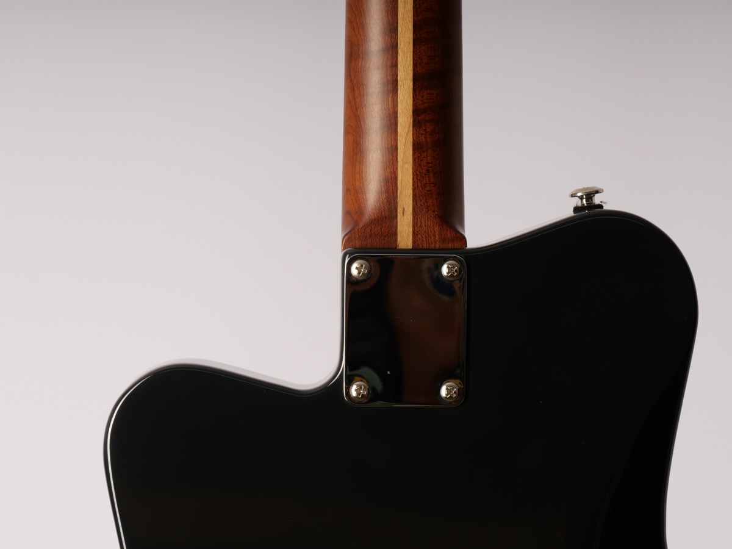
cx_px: 366
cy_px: 274
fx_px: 2918
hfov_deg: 14.3
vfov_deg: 10.7
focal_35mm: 138
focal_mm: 69
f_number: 7.1
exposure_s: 1/200
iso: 200
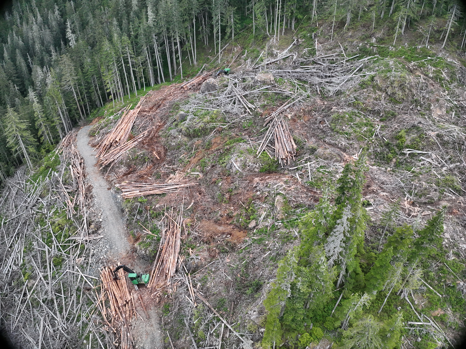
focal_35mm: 24
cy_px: 174
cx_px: 233
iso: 1320
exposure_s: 1/125
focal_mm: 12.29
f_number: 2.8
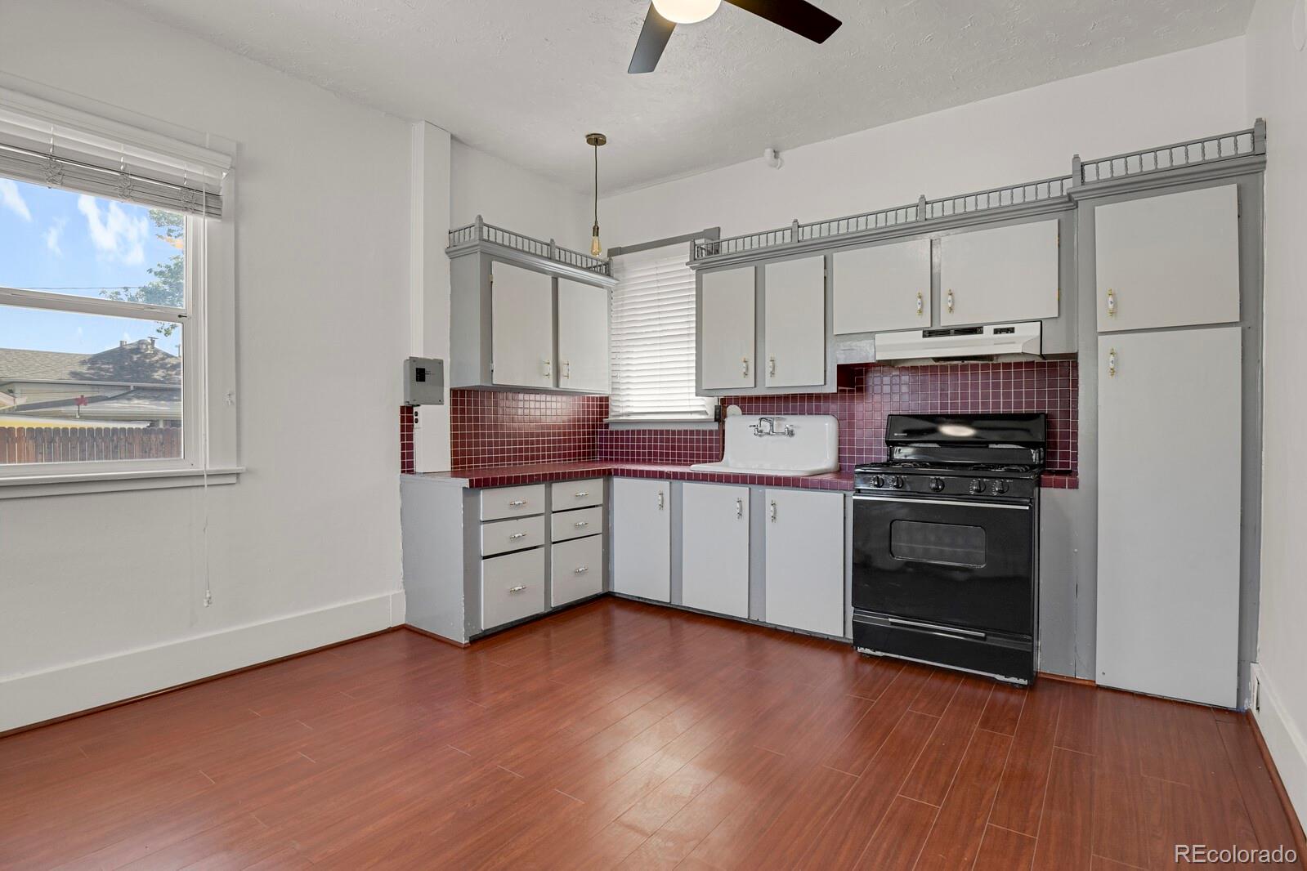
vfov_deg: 70.4
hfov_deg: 93.3
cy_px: 436
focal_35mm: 17
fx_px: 617
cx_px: 654
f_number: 8
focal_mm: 17
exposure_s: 1/20
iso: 4500
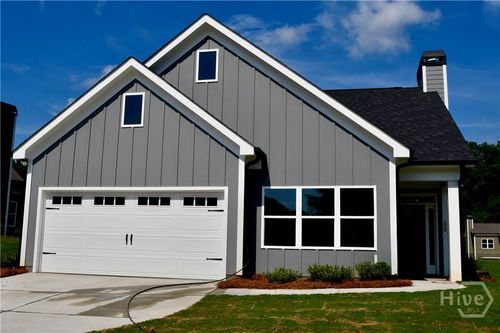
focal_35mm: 31
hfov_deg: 60.3
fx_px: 430
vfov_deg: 42.3
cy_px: 166
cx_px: 250
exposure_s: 1/500
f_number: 11
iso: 100
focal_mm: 21
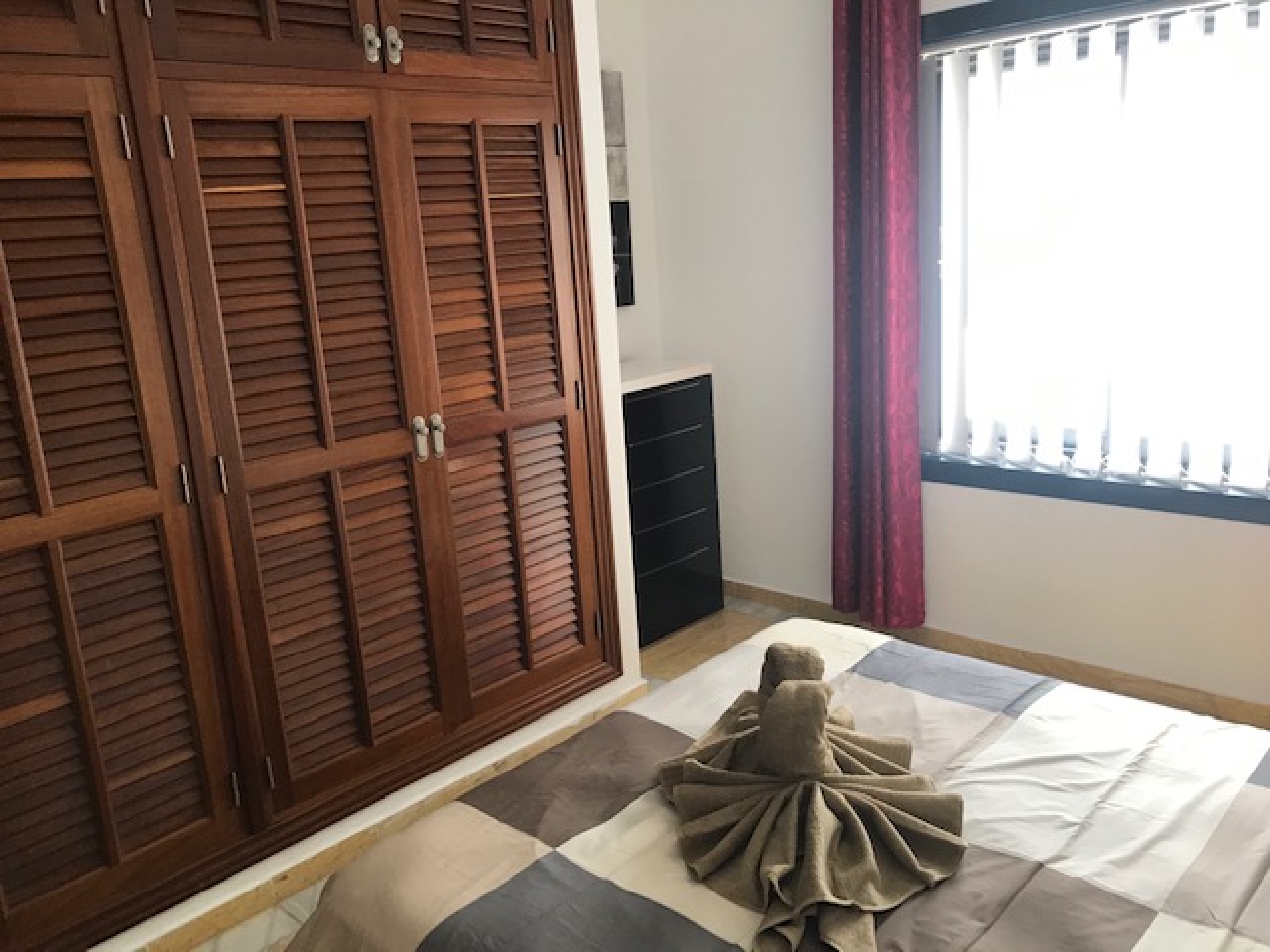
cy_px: 476
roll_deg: +4.6
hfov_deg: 63.4
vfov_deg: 49.7
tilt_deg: -13.0
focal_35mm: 28
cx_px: 635
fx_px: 1027
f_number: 1.8
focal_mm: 3.99
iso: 25
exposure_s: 1/33
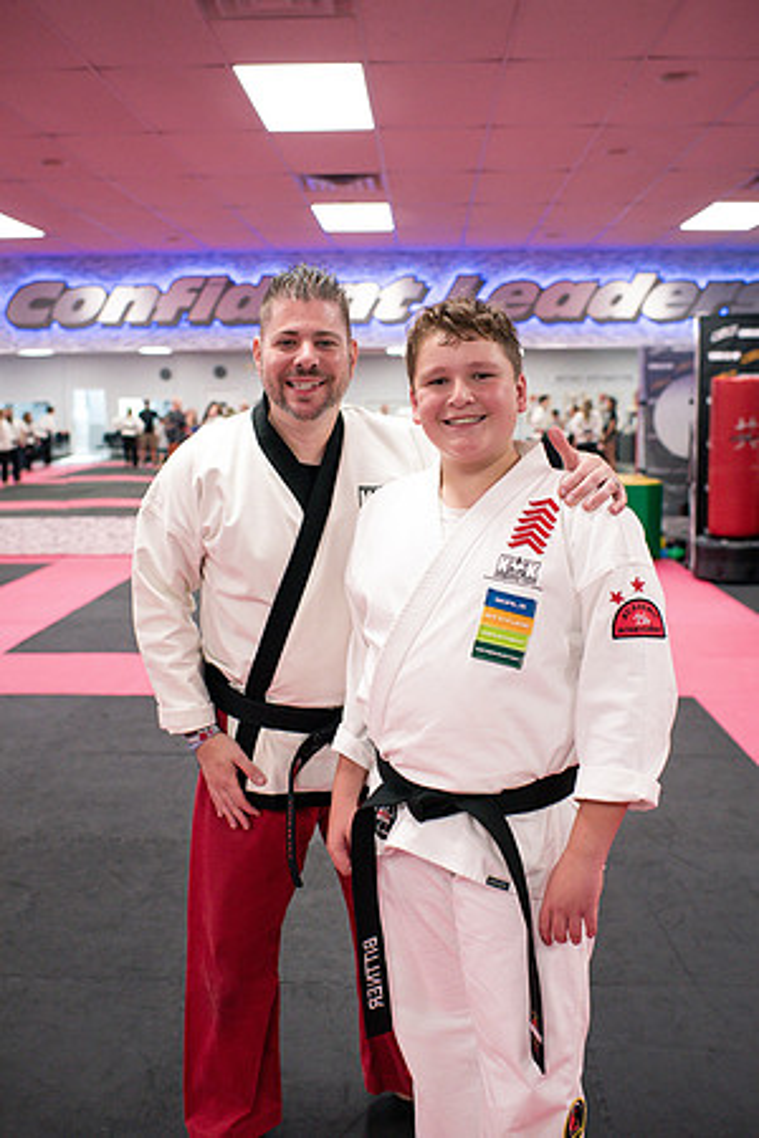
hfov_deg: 37.9
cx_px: 380
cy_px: 569
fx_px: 1107
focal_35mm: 35
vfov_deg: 54.4
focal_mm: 35
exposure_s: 1/400
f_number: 3.2
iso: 3200
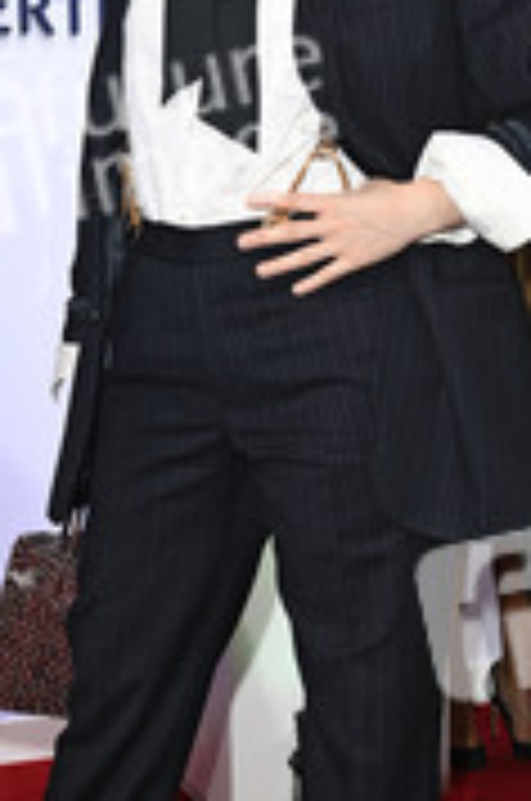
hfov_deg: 15.1
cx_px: 238
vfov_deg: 22.7
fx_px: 1999
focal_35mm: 90
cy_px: 369
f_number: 6.3
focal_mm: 40
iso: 400
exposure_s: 1/250
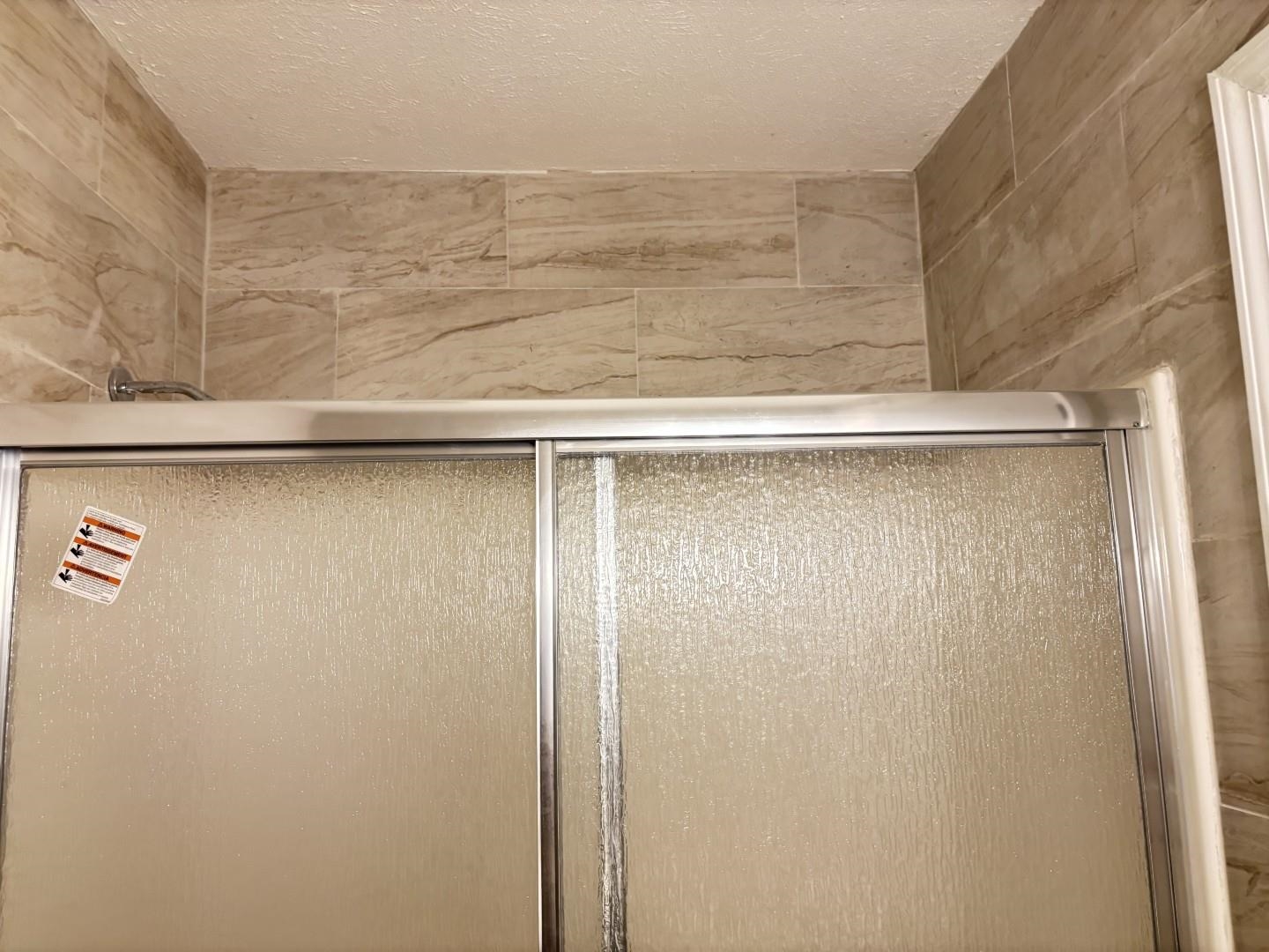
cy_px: 476
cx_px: 634
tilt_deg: +10.3
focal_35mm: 26
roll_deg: +1.5
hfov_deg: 67.3
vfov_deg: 53.1
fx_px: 953
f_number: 1.6
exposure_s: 1/60
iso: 250
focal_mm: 5.96
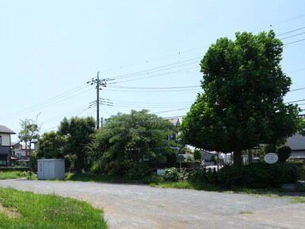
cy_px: 164
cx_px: 21
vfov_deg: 49.8
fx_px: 238
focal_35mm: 27
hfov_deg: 55.1
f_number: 13
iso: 100
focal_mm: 12
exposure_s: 1/100
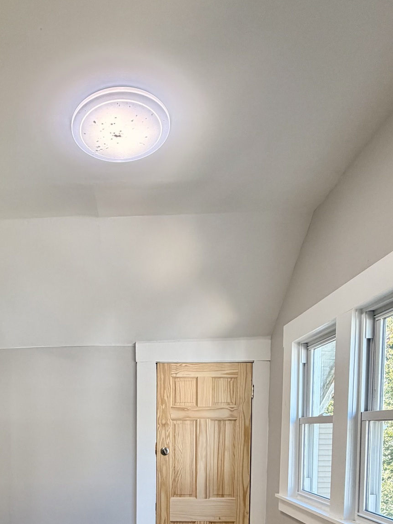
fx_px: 424
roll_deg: -0.6
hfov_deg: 48.7
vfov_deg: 55.9
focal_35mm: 28
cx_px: 124
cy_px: 461
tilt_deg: -3.4
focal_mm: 2.22
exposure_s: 1/120
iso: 160
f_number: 2.2
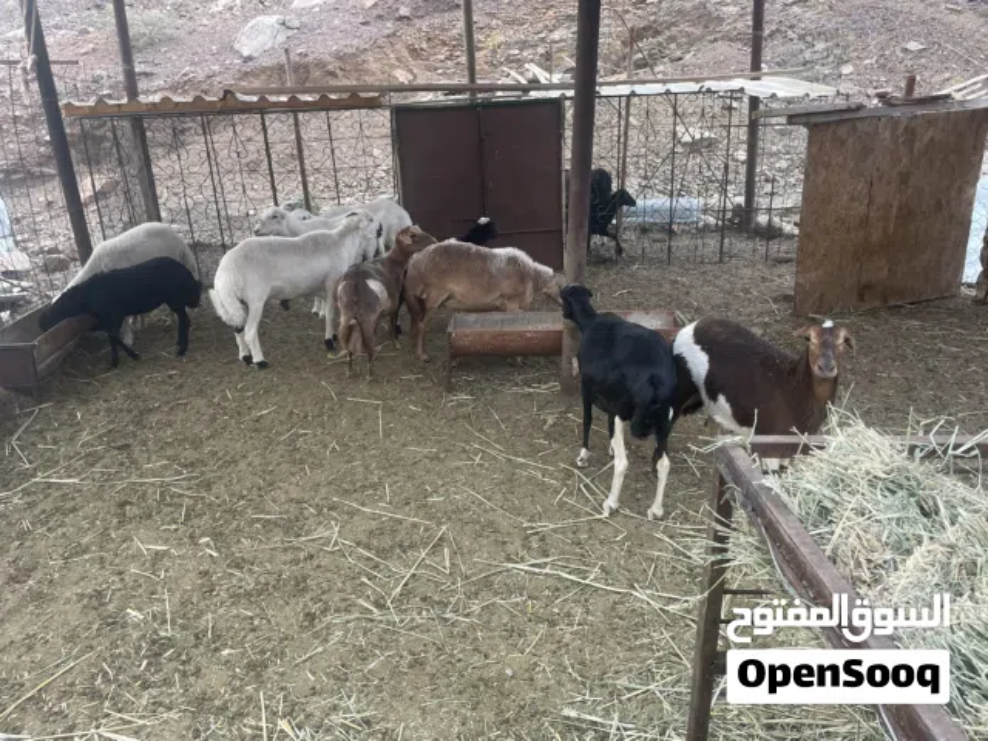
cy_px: 370
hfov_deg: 67.3
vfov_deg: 53.1
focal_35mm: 26
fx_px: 742
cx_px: 494
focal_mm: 4.2
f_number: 1.6
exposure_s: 1/121
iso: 100
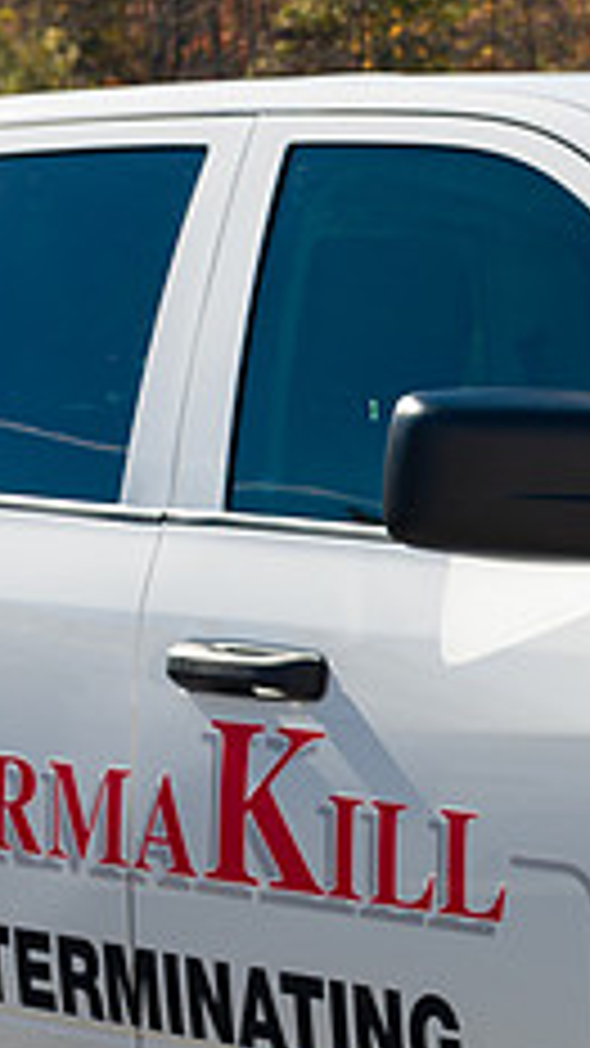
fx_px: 4201
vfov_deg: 14.2
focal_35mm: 151
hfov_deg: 8.0
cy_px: 572
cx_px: 651
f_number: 11
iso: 100
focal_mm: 55
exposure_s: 1/200
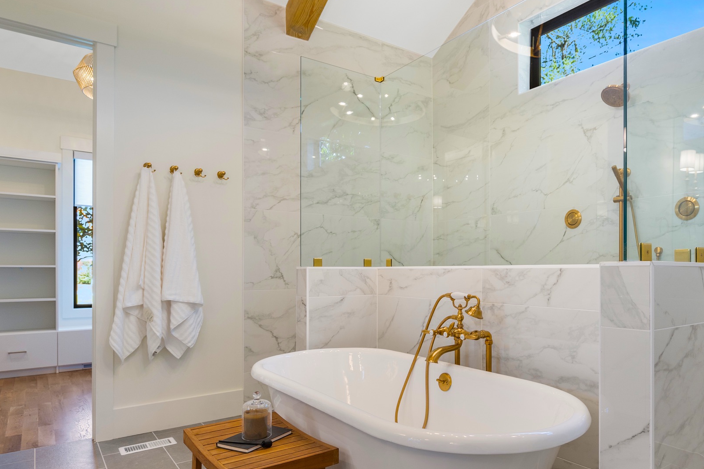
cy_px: 275
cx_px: 428
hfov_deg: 72.8
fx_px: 469
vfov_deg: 52.9
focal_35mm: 24
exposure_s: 1/4
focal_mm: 16
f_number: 5.6
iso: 200
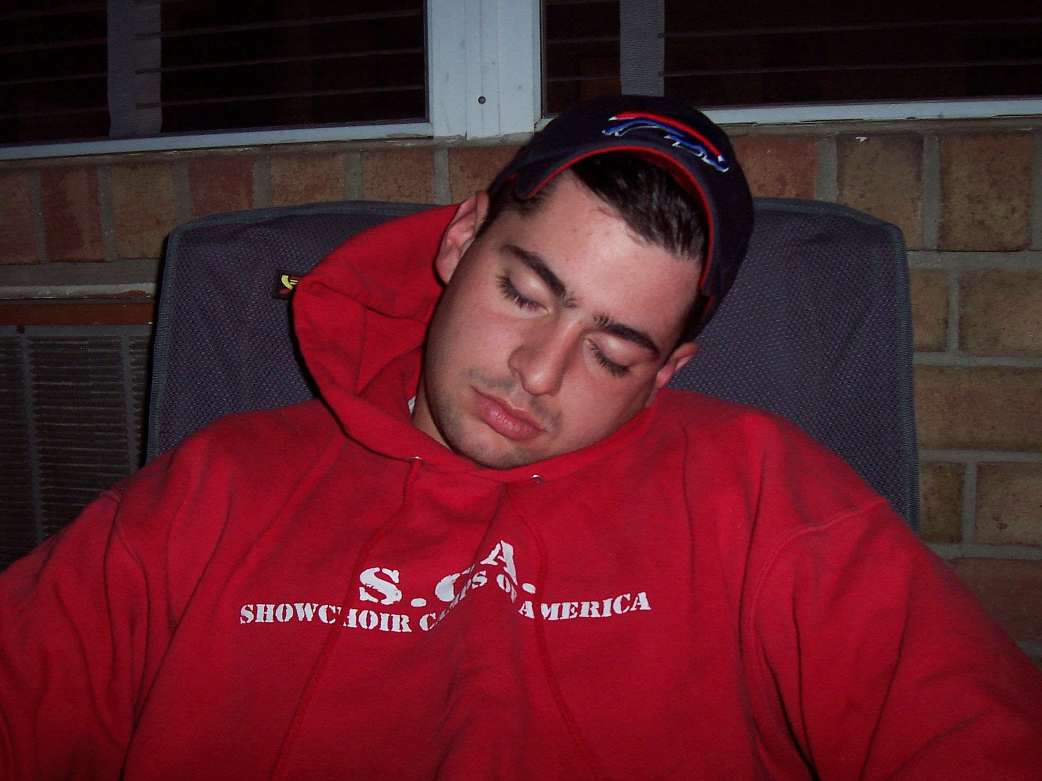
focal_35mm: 38
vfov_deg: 37.7
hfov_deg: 49.0
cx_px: 514
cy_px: 395
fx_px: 1144
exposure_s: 1/60
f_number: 2.8
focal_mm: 5.6
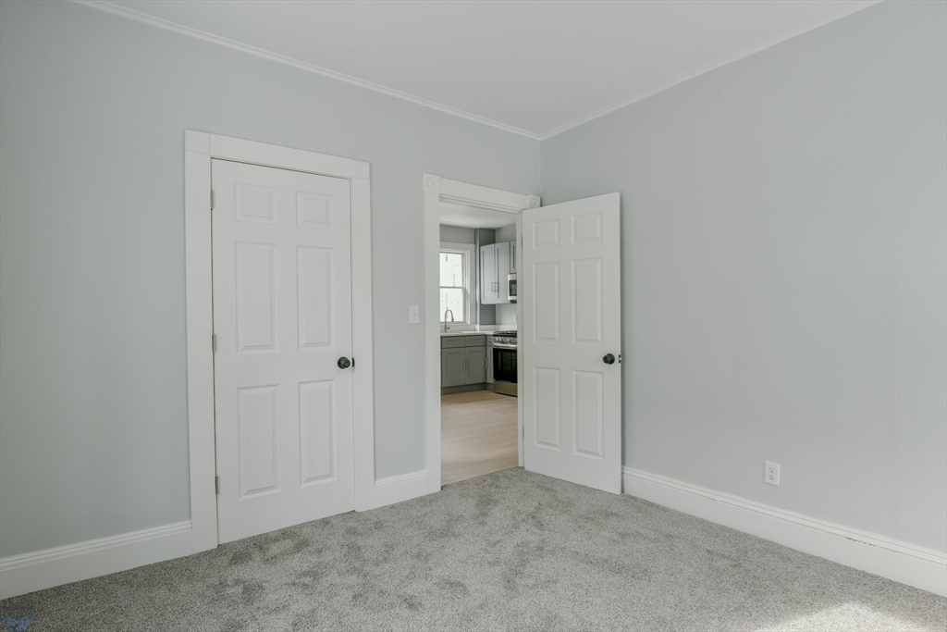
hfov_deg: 86.9
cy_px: 316
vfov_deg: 64.6
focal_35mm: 19
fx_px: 500
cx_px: 474
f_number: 6.3
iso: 100
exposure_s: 1/25
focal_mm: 19
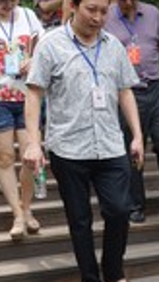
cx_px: 163
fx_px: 754
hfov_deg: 11.9
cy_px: 197
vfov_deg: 21.0
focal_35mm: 101
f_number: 5.6
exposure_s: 1/100
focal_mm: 10.4
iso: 125
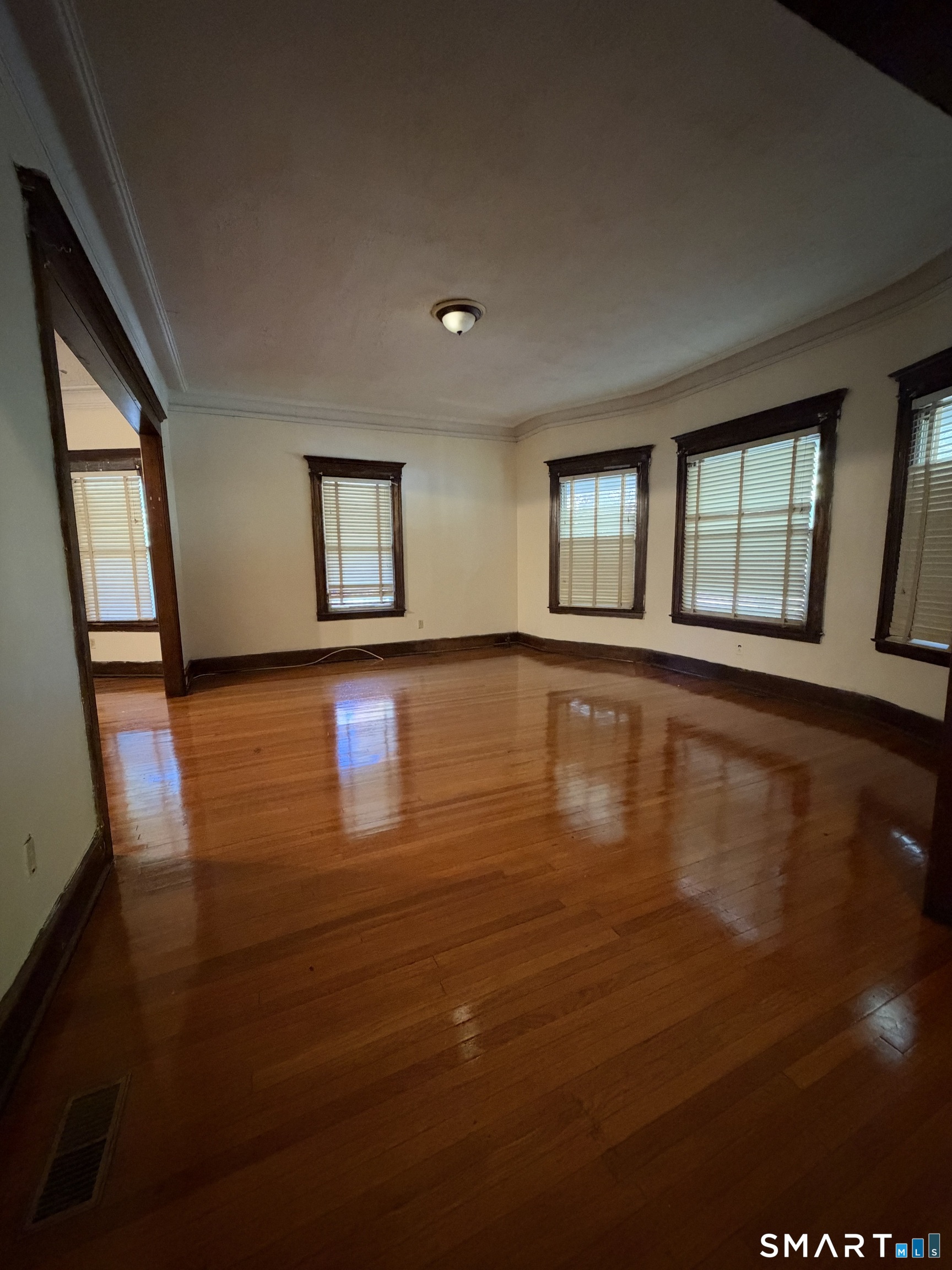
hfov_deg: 85.7
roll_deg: +1.1
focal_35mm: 14
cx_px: 476
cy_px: 635
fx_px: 513
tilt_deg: -6.9
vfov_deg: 102.1
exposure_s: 1/40
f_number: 2.2
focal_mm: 2.22
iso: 1250
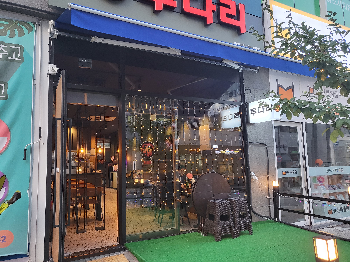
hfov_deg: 67.3
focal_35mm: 26
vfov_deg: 53.1
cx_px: 175
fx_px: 263
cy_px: 131
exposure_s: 1/120
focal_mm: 4.25
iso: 320
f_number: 1.8
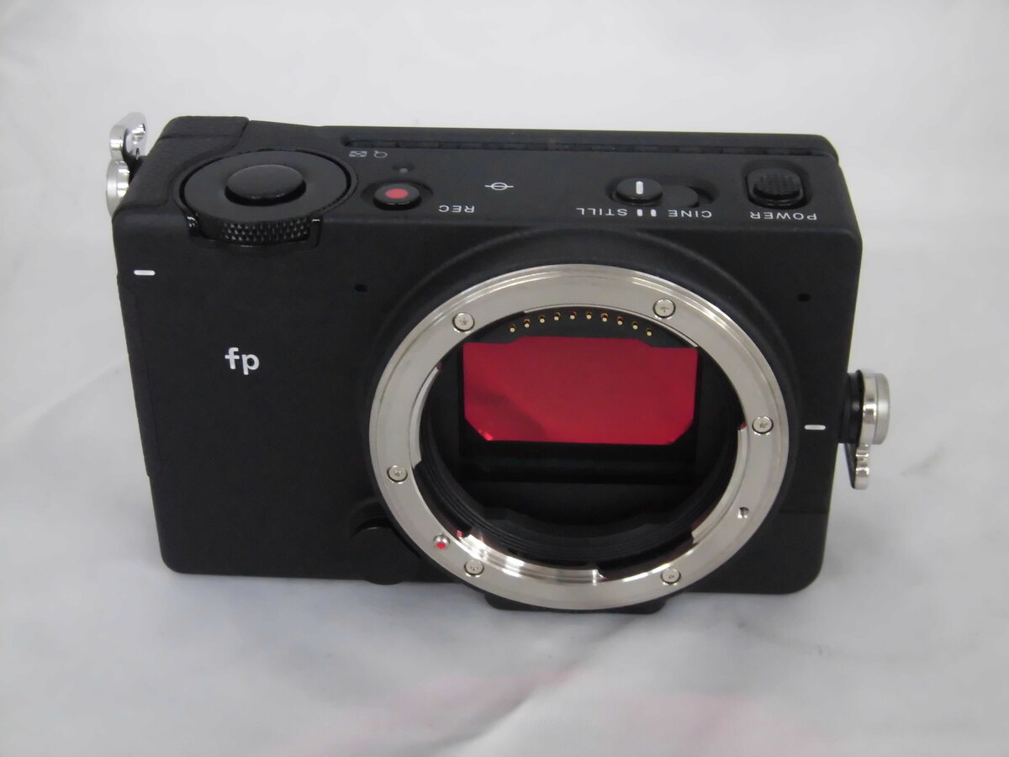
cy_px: 378
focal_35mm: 59
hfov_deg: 32.7
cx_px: 504
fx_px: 1720
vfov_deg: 24.8
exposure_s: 1/60
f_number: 4.2
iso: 640
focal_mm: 10.54
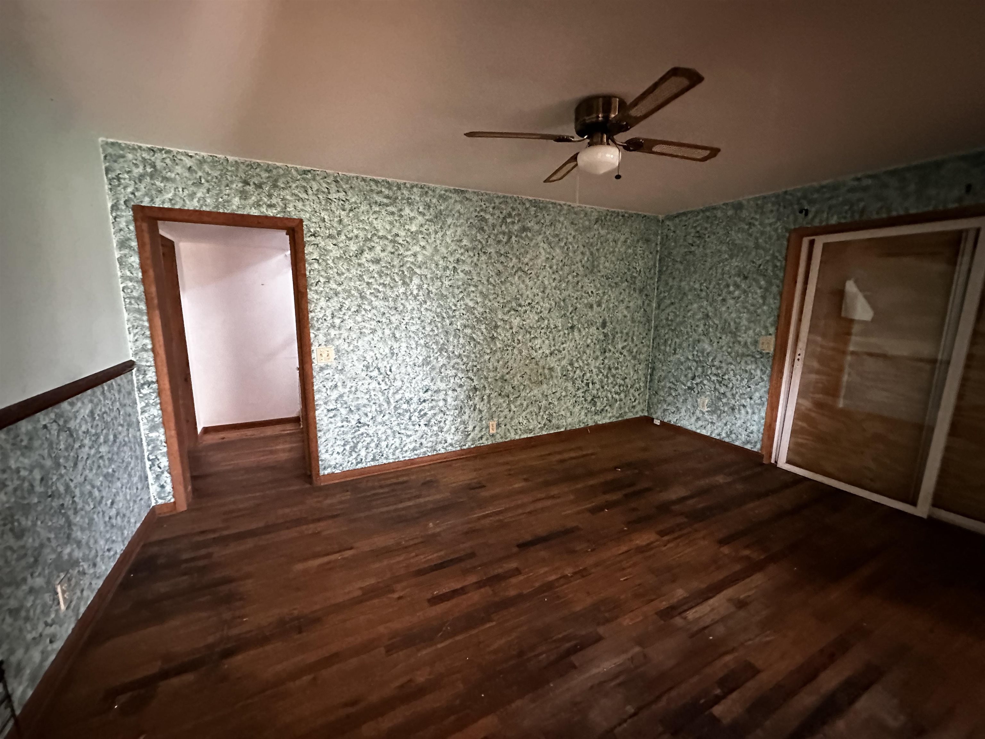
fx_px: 398
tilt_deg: -8.9
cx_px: 492
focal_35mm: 14
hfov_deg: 102.1
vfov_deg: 85.7
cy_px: 370
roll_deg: -0.7
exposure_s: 1/45
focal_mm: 2.22
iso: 1250
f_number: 2.2
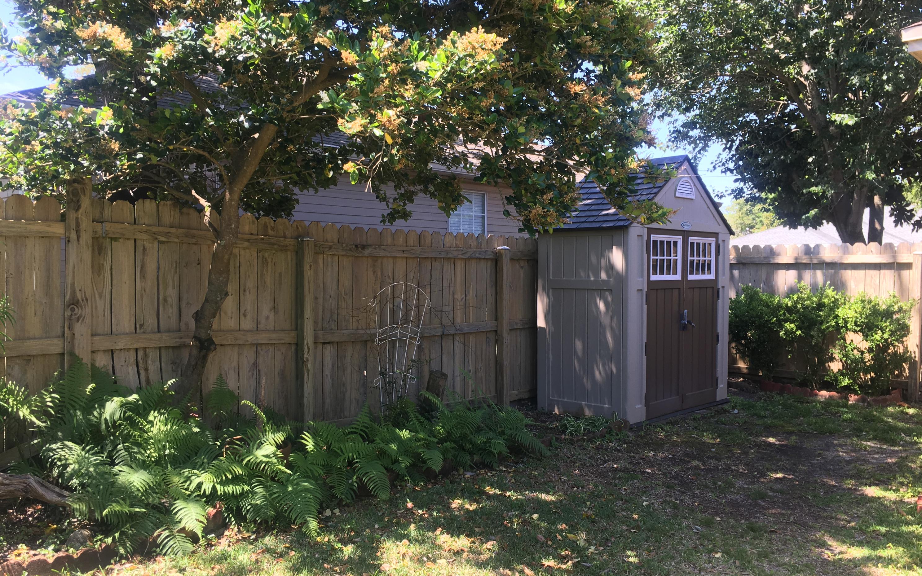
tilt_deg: -1.4
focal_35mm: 31
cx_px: 460
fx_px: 779
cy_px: 306
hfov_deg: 61.2
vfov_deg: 40.6
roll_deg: -0.2
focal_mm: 4.15
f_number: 2.2
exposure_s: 1/195
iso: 25
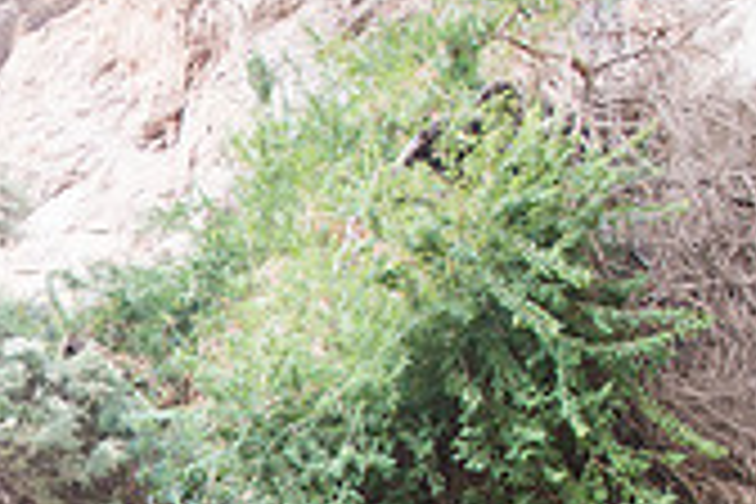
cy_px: 736
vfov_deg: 15.3
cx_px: -405
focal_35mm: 83
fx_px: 1743
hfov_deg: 20.6
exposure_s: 1/80
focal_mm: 24
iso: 200
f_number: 2.8
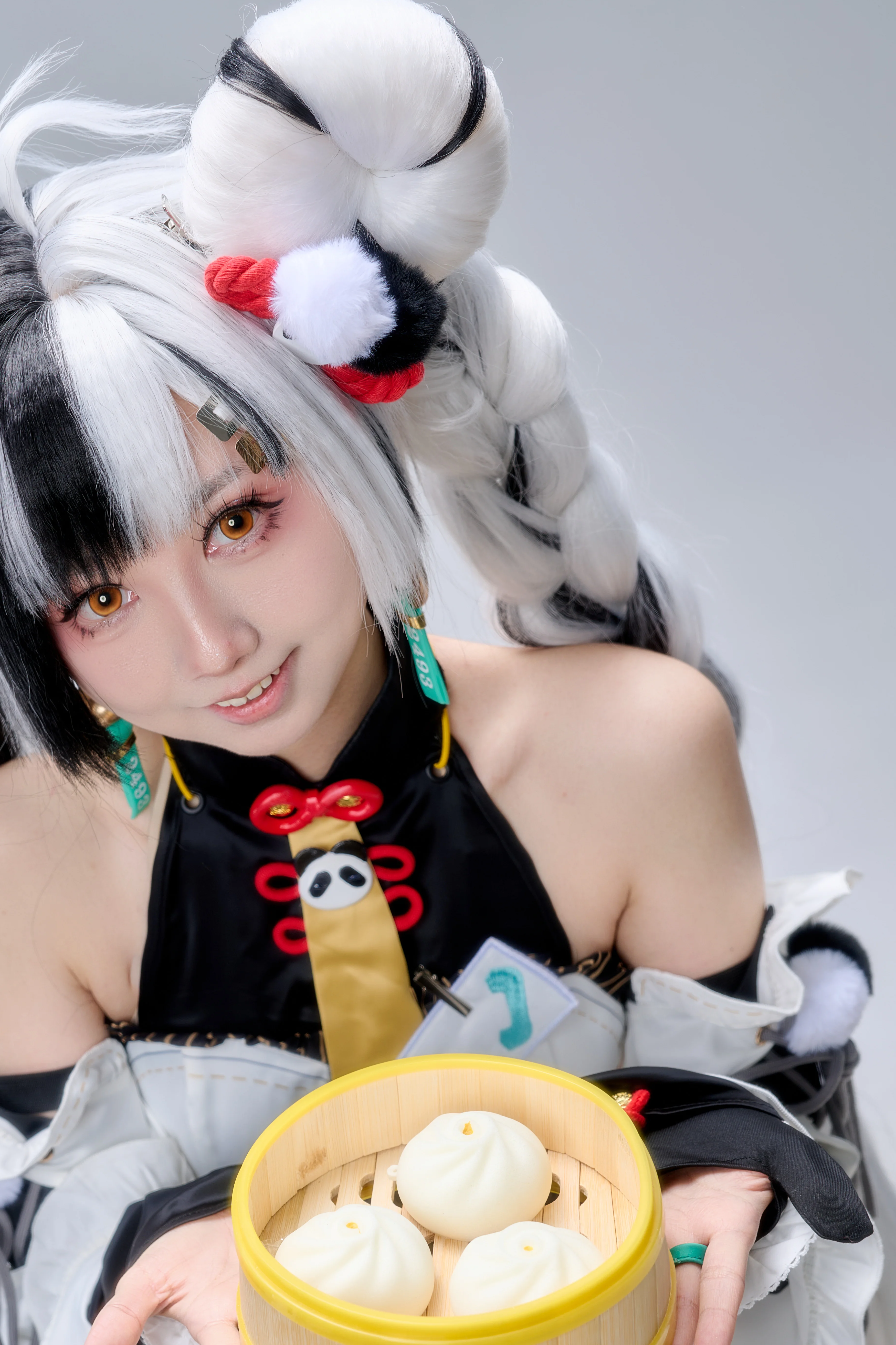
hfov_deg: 18.1
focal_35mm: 75
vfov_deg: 26.8
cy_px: 916
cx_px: 261
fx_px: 2800
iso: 64
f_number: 5
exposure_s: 1/200
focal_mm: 50
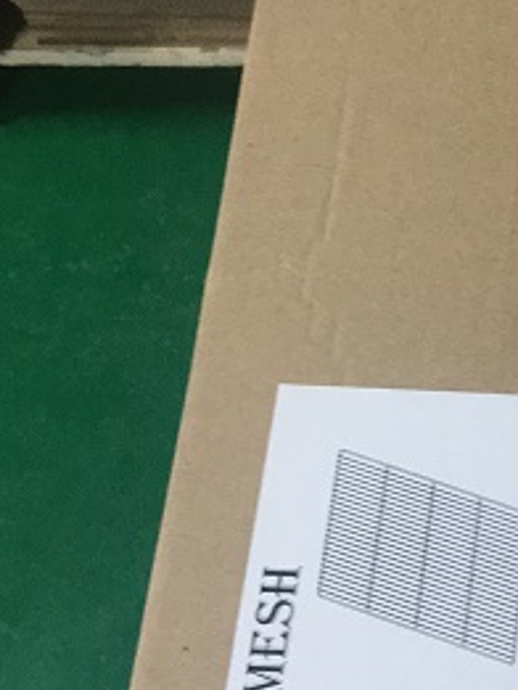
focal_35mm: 89
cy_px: 415
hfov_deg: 15.5
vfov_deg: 22.0
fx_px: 1774
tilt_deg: -64.6
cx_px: 753
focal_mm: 4.15
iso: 200
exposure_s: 1/20
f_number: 2.2
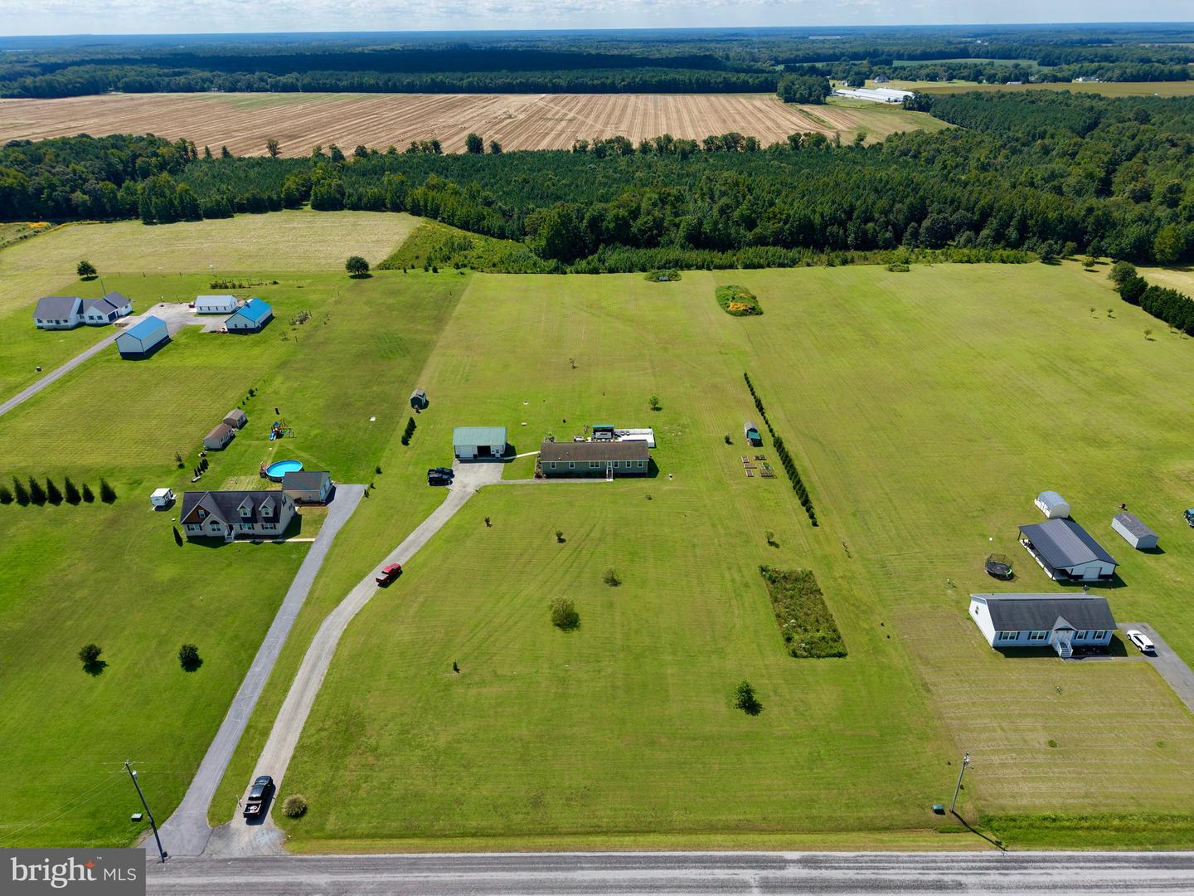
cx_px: 597
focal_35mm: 24
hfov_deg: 71.6
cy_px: 448
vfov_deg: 56.8
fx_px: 828
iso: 150
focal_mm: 8.67
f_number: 1.8
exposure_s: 1/4000
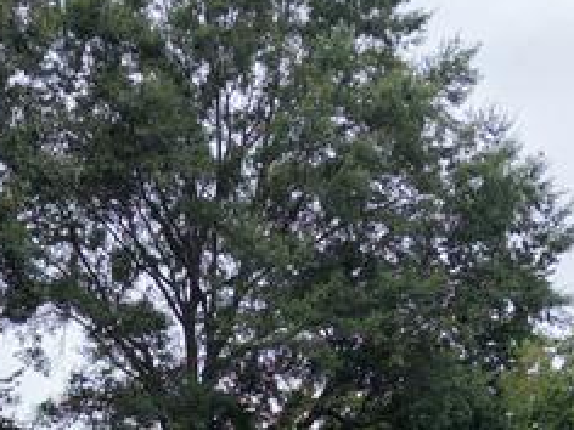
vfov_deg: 12.7
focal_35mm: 104
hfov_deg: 18.8
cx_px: 158
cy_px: 824
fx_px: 1725
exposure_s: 1/400
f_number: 1.8
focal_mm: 8.67
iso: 100
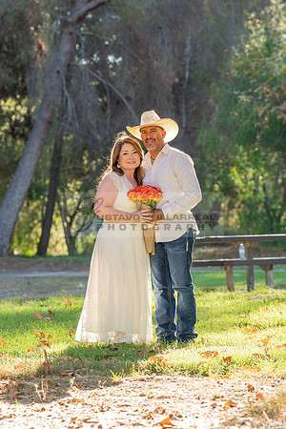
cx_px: 144
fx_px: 2246
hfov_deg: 7.3
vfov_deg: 10.9
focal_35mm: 188
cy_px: 222
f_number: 4
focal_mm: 110
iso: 200
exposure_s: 1/200
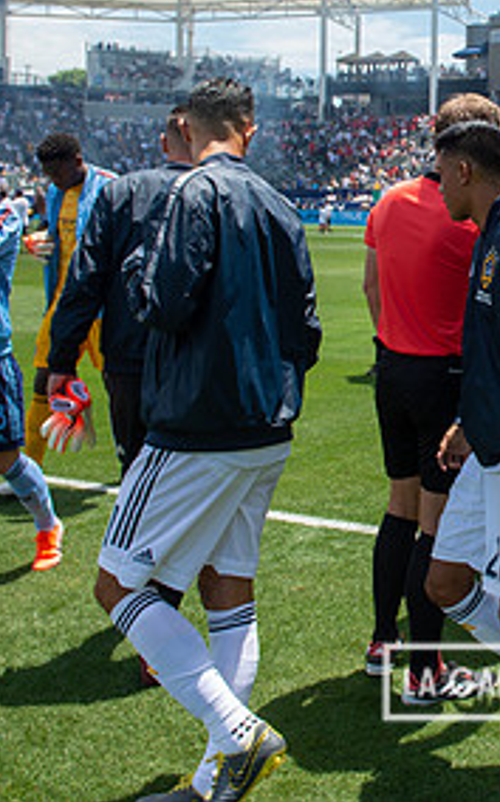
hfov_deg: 23.8
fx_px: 1092
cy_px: 258
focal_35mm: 50
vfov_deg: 39.8
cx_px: 582
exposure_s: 1/640
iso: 200
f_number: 5.6
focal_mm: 24
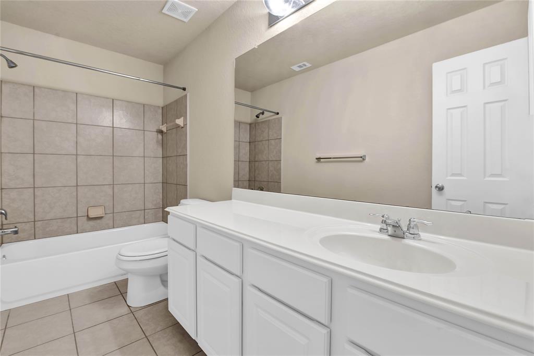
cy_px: 178
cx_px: 267
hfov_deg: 100.4
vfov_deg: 77.3
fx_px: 222
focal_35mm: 15
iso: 100
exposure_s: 1/4
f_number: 8
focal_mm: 15
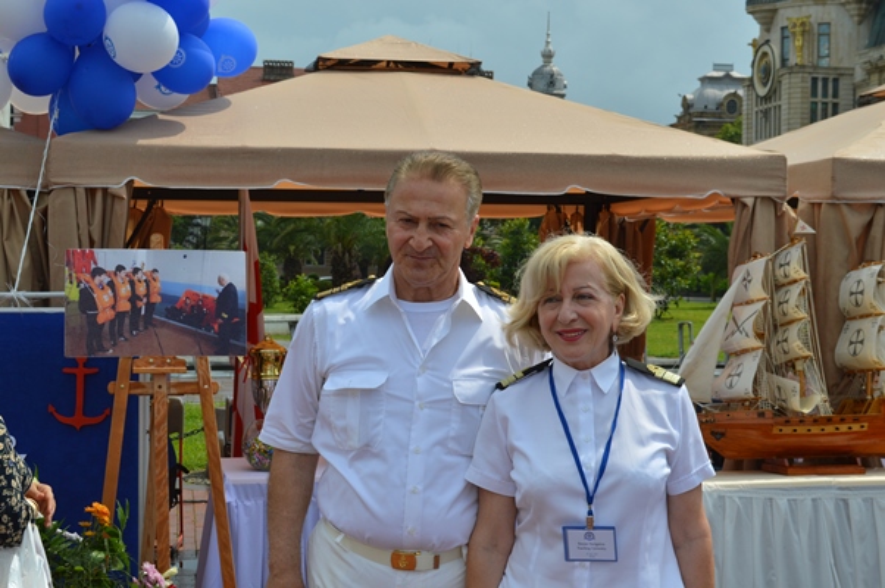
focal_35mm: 57
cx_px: 442
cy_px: 294
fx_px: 1400
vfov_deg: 23.7
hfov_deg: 35.1
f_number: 8
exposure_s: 1/320
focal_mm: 38
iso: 100
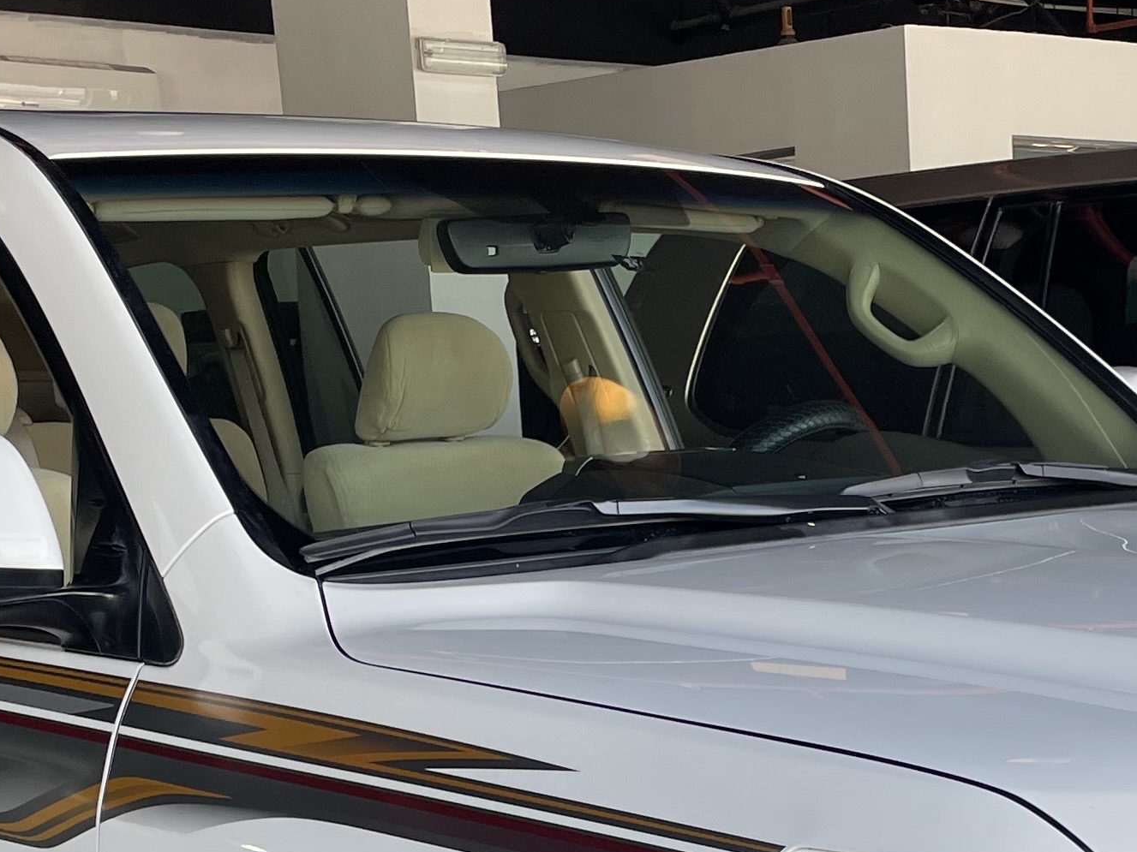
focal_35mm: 79
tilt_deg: -11.8
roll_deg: +3.3
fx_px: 2595
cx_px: 801
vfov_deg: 17.8
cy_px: 995
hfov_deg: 24.5
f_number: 1.6
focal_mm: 4.2
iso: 32
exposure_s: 1/244
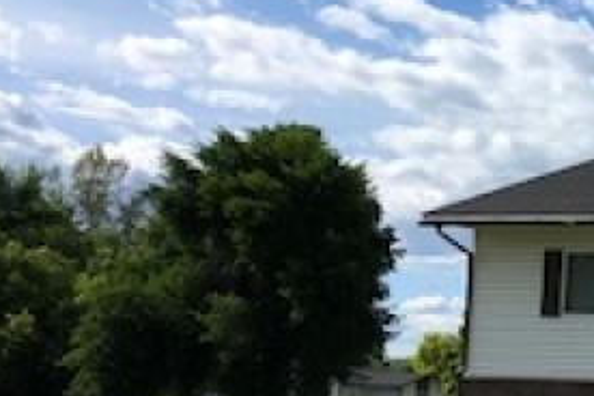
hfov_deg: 16.3
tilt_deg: +5.8
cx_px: 1027
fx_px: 1782
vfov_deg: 12.7
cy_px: 280
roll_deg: -1.4
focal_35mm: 108
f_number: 1.8
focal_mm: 4
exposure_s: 1/3003
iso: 20
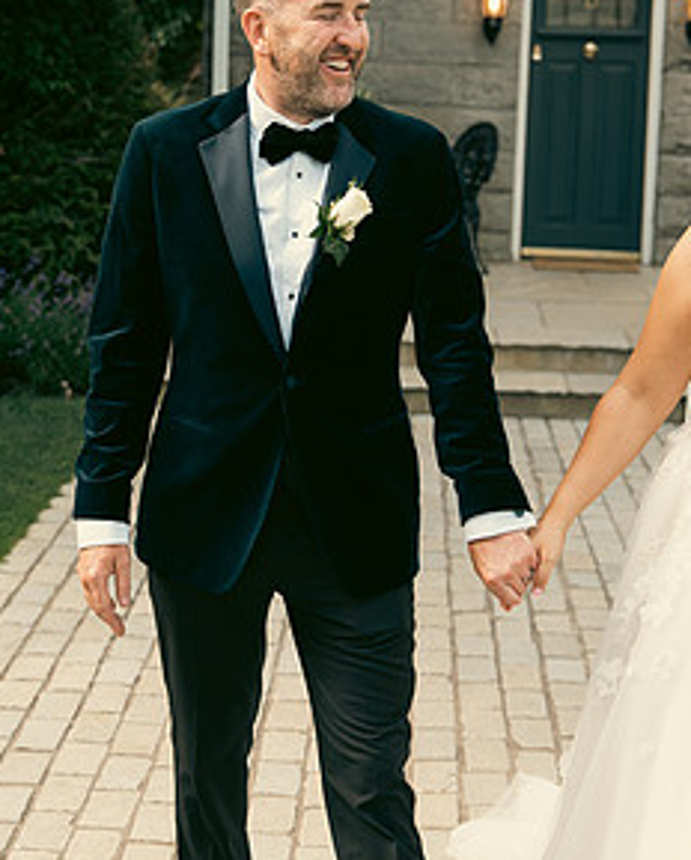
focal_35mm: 79
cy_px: 323
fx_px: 2015
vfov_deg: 24.0
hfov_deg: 19.4
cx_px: 393
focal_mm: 42
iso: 250
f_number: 3.5
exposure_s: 1/500
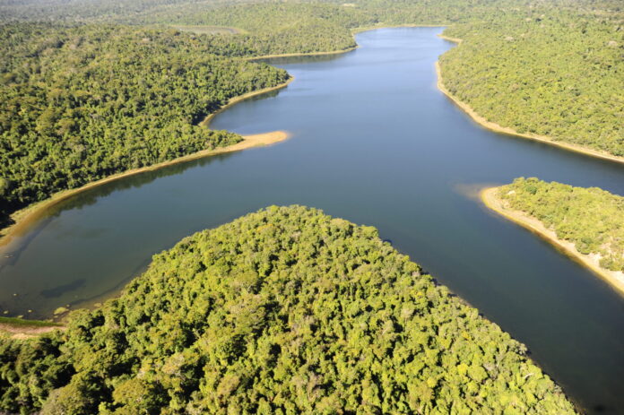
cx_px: 312
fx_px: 485
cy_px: 208
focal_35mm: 28
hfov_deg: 65.5
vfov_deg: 46.3
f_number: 6.3
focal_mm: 28
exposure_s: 1/500
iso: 400
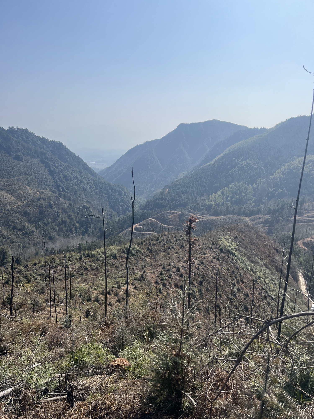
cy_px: 210
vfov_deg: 67.3
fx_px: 314
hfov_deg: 53.1
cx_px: 157
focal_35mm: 26
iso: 50
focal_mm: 5.1
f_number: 1.6
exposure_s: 1/6173
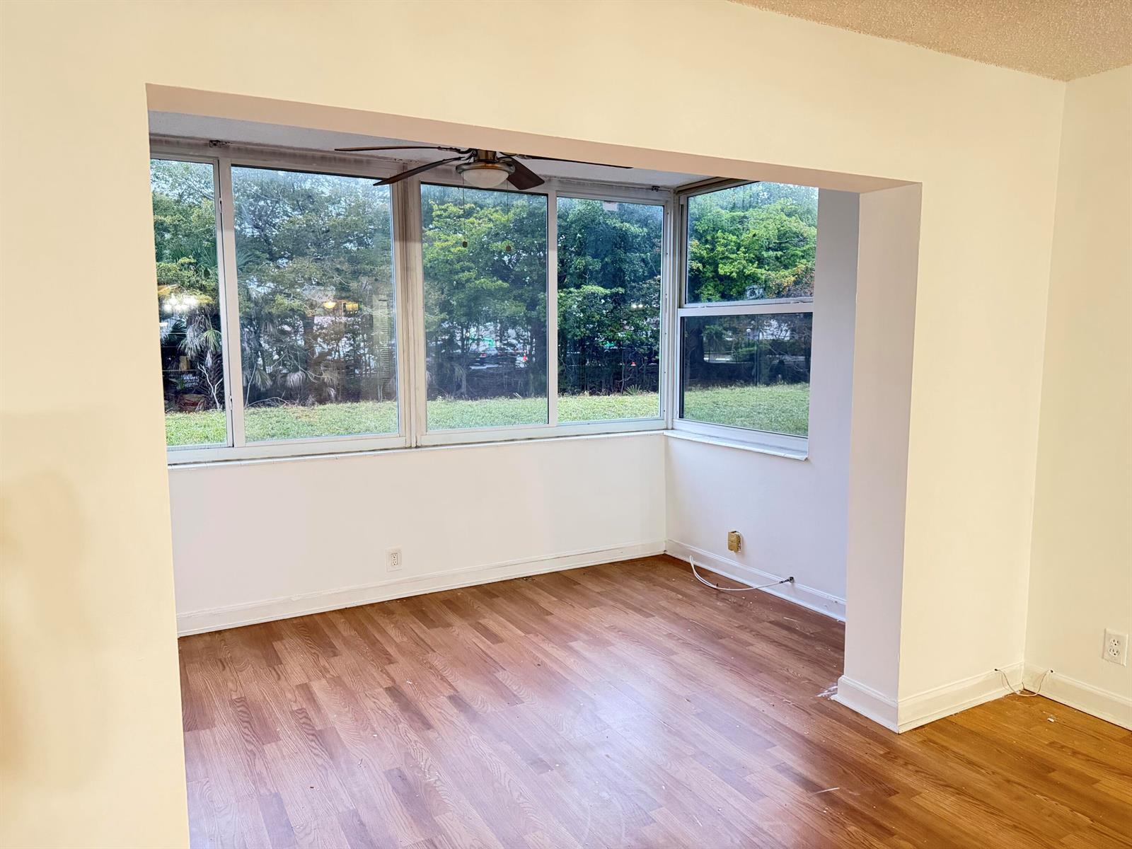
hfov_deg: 71.6
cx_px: 566
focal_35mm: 24
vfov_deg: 56.8
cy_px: 424
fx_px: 785
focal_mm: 6.76
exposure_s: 1/60
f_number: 1.78
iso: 800
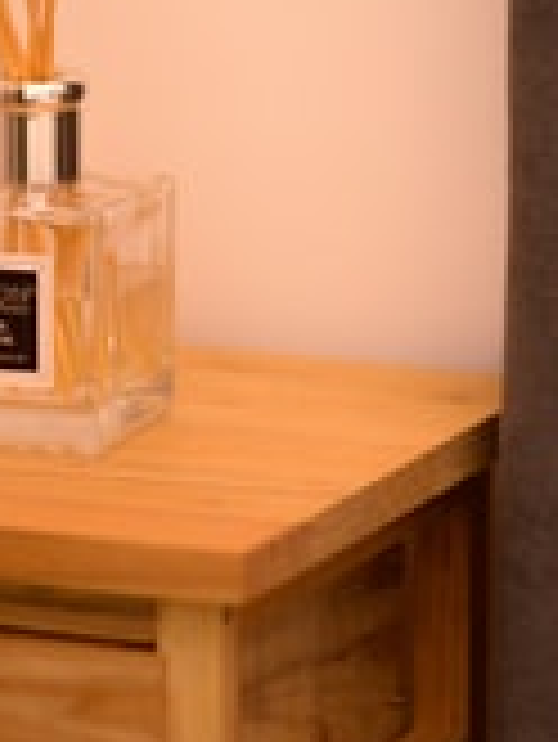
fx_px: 5903
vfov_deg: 7.2
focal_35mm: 275
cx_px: -45
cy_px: 312
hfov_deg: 5.4
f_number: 2.2
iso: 640
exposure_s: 1/200
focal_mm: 85
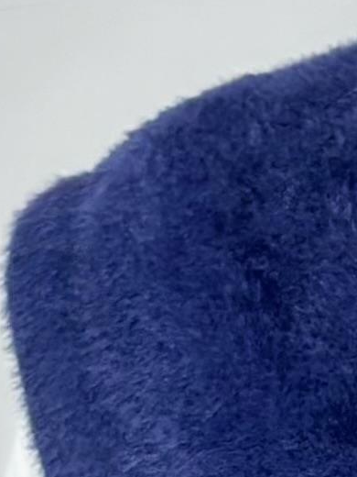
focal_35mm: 372
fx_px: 5115
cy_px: 593
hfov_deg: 3.9
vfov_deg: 5.3
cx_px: 746
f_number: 1.78
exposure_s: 1/100
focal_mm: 6.86
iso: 125
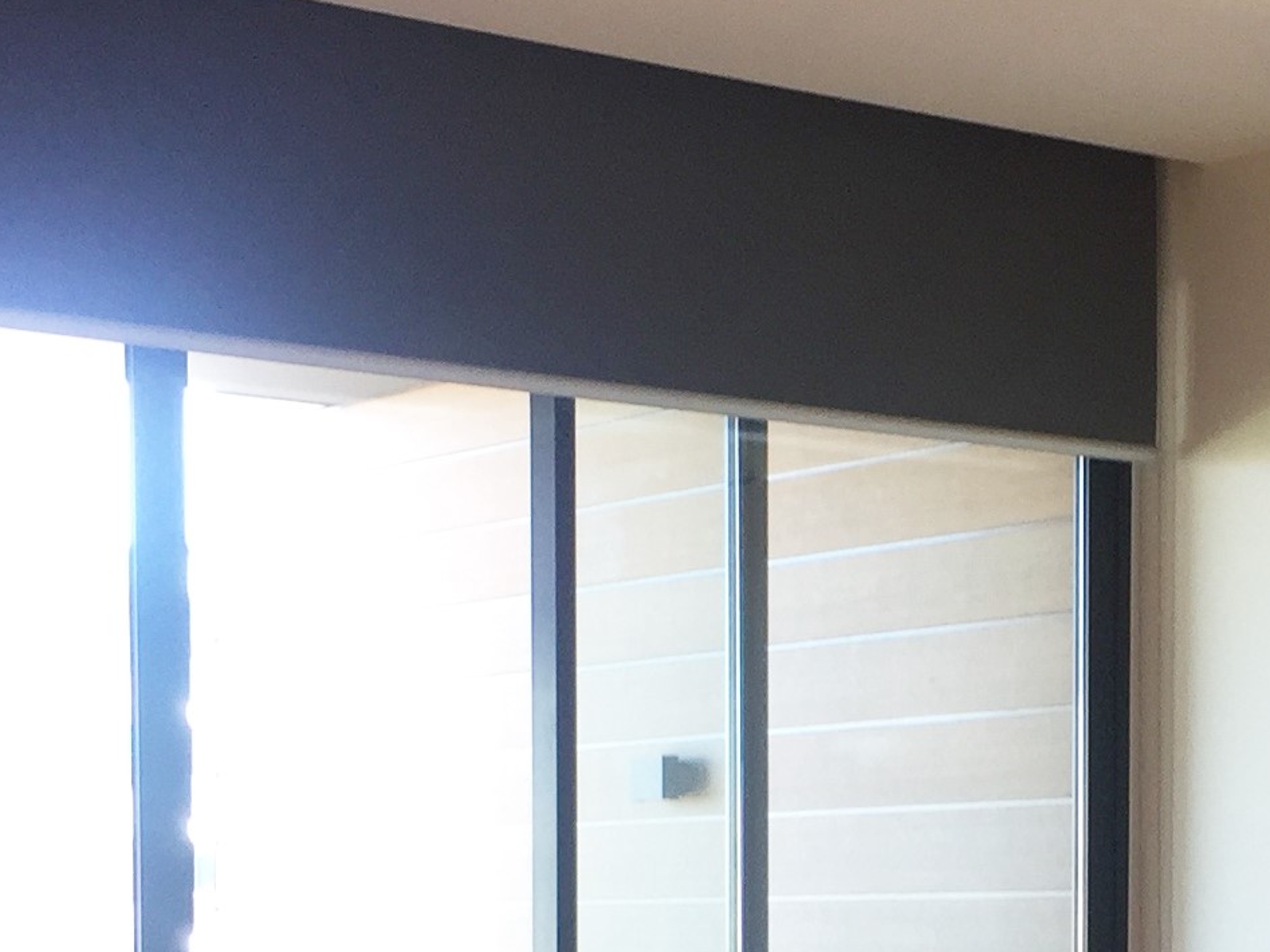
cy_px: 1140
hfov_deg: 19.3
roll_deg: -1.7
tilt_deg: -3.4
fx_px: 3668
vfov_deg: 14.3
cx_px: 1117
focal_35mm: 100
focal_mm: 4.15
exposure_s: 1/33
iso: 40
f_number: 2.2
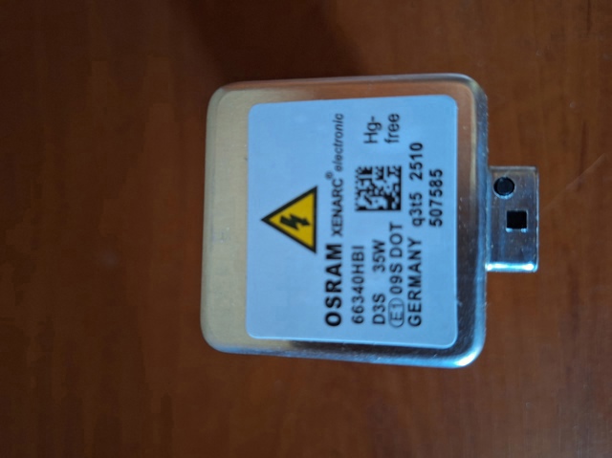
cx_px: 306
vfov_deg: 58.8
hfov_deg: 74.0
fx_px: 406
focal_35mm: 23
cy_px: 229
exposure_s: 1/33
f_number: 1.8
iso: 250
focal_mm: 5.54
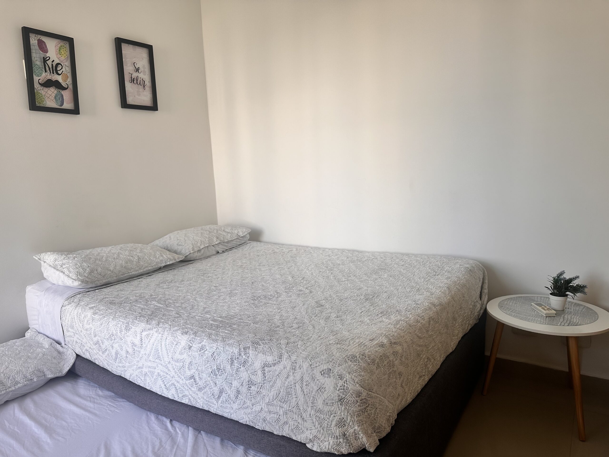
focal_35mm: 24
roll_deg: +2.2
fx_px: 422
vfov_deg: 56.8
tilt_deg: -8.9
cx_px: 304
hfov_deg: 71.6
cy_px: 228
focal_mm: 6.86
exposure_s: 1/298
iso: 80
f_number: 1.78
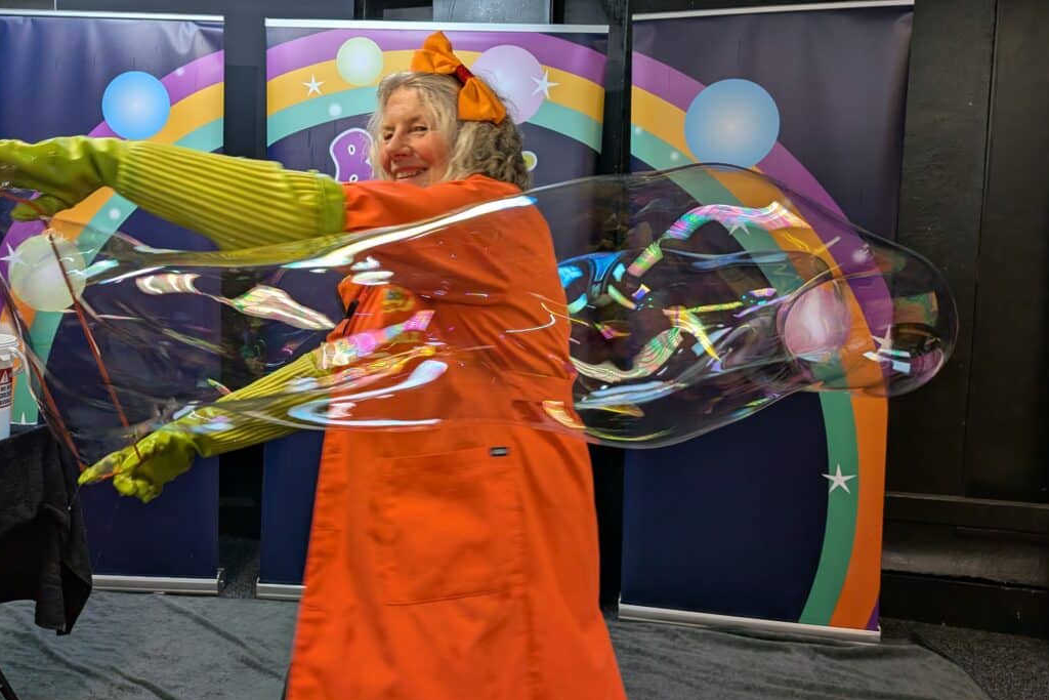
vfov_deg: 49.4
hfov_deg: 69.4
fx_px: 758
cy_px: 295
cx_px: 528
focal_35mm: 26
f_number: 1.7
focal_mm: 4.53
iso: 70
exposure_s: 1/100
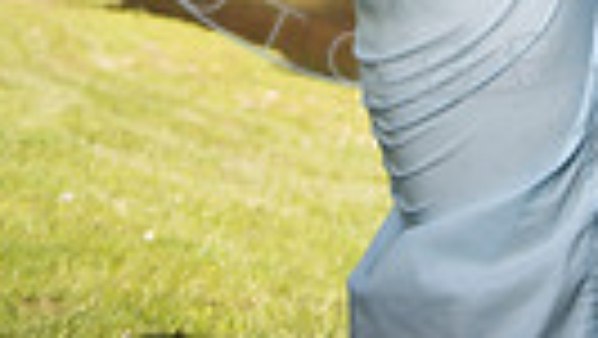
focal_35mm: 113
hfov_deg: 18.3
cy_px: -662
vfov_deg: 8.9
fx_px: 1793
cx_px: 647
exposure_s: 1/1250
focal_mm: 32
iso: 200
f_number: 2.8
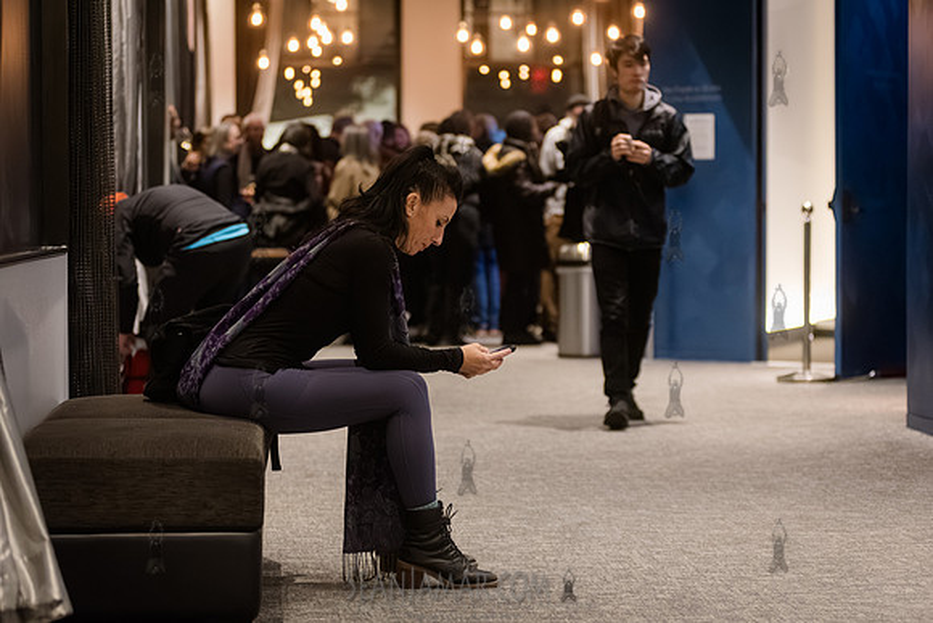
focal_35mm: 89
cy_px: 309
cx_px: 438
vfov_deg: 15.4
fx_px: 2299
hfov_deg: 22.9
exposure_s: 1/320
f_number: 2.8
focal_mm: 80
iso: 8000
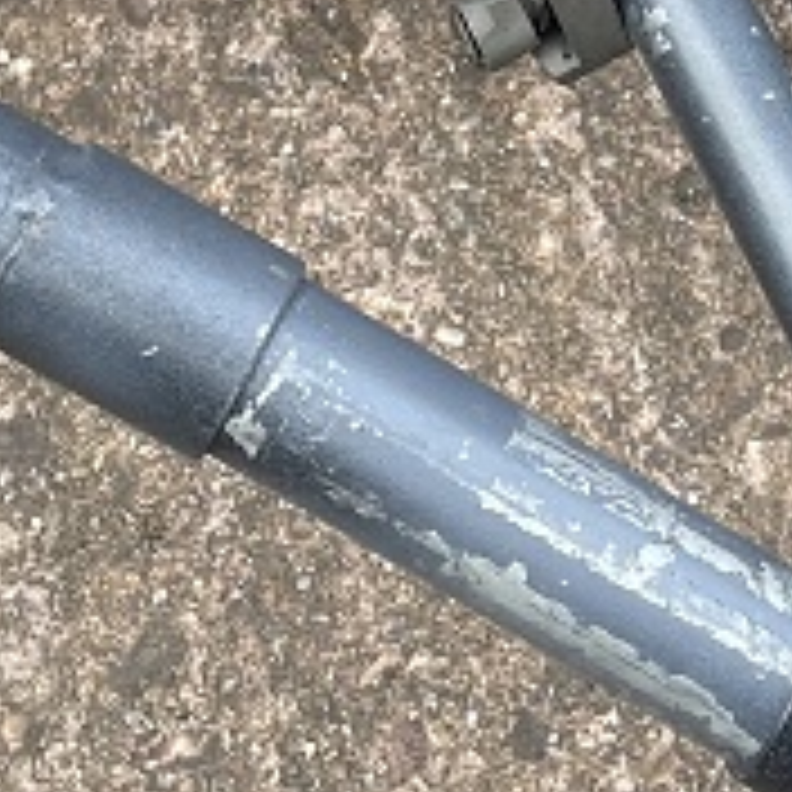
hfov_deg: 14.2
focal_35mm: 122
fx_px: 3158
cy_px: -515
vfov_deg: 13.2
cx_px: 616
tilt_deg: -45.8
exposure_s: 1/121
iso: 32
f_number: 1.6
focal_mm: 4.2
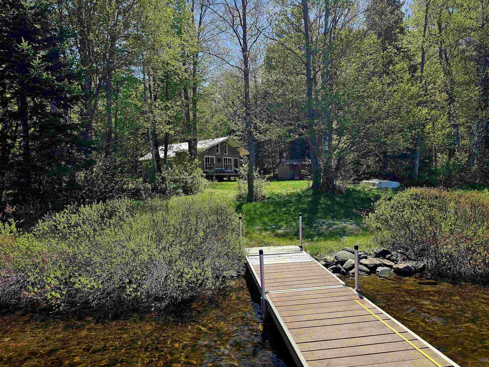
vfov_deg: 58.9
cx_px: 244
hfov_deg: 73.9
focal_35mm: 23
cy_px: 184
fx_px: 325
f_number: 1.7
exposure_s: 1/435
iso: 10
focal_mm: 6.3
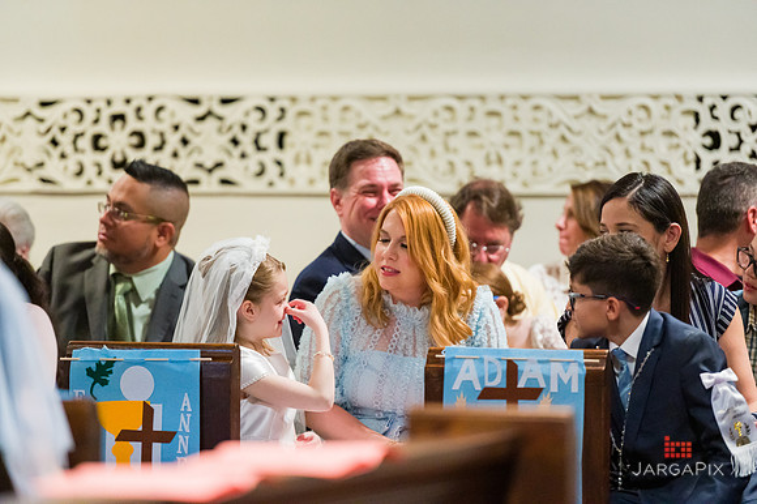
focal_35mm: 200
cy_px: 252
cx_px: 378
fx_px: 4203
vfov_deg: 6.9
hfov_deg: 10.3
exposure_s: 1/200
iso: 6400
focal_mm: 200
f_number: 3.2
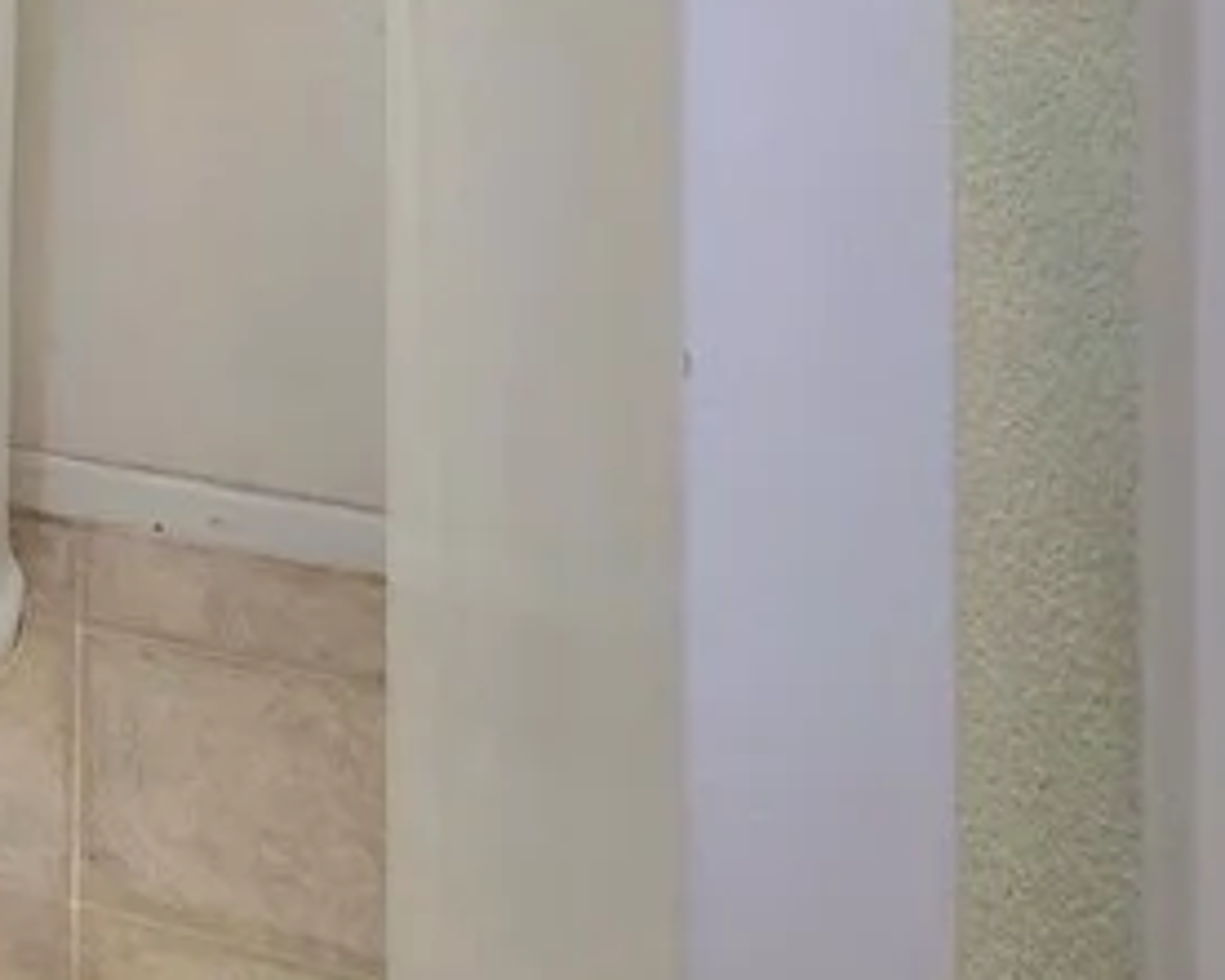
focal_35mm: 47
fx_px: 1705
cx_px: -564
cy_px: -559
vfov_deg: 23.9
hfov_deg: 28.1
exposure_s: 1/120
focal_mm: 2.2
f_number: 1.9
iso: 250
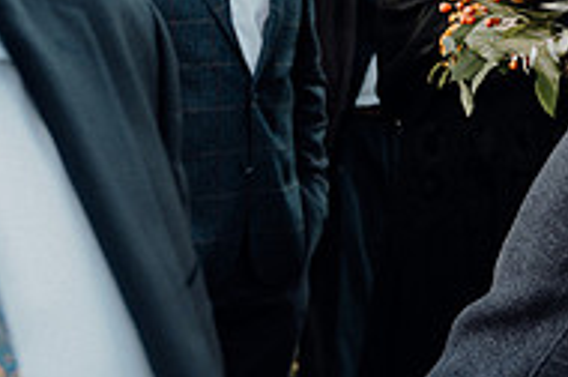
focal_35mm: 101
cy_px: 142
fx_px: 1591
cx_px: 652
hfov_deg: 19.3
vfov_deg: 13.5
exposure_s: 1/400
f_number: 3.5
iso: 200
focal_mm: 33
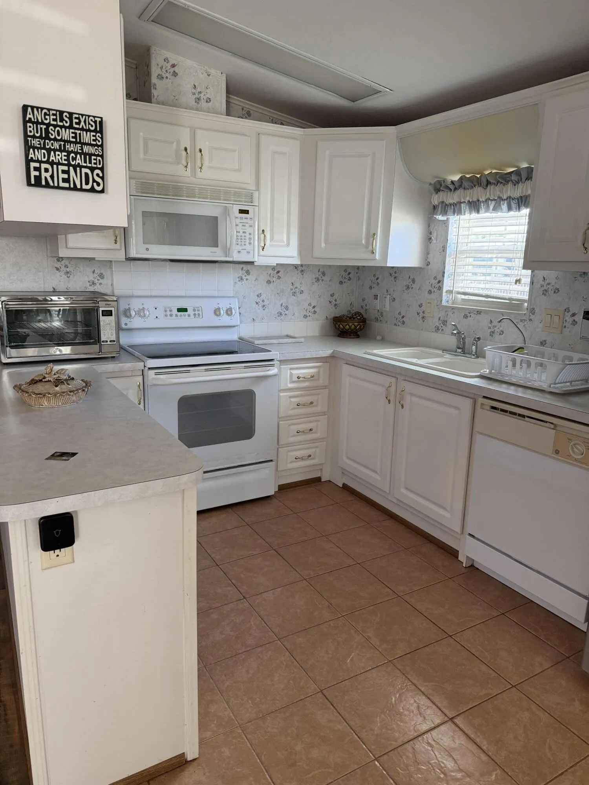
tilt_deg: -12.7
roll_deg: -1.6
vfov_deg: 71.6
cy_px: 392
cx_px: 294
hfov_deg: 56.8
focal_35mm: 24
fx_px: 544
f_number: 1.78
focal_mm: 6.76
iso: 200
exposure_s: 1/125
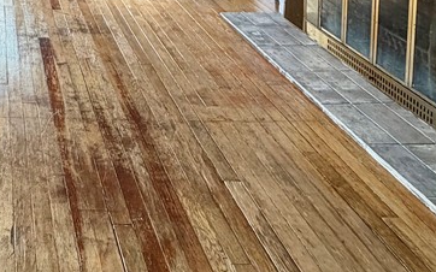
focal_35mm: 42
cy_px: -159
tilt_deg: -4.4
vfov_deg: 23.2
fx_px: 499
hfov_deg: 40.5
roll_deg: -0.3
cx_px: -13
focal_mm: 2.22
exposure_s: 1/121
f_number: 2.2
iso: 100
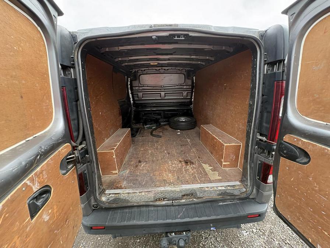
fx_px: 133
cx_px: 165
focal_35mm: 14
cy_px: 124
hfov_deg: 102.1
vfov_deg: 85.7
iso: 80
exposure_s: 1/136
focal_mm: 2.22
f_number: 2.2
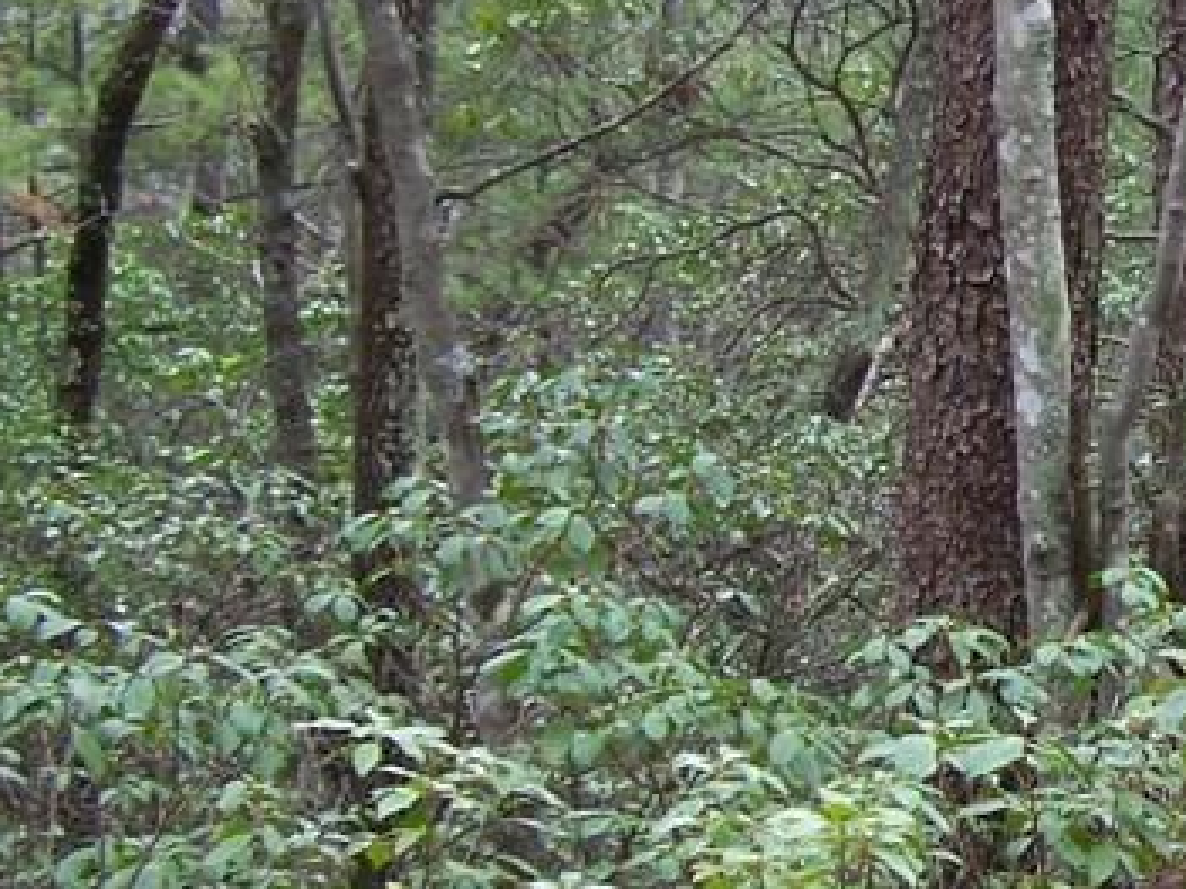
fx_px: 3802
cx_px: 1561
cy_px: 625
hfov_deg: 16.7
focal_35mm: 111
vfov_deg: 13.3
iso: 64
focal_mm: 6.3
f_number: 2.8
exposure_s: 1/80
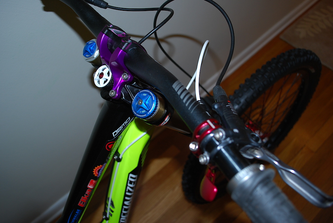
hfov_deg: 61.9
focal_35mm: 30
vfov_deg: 43.7
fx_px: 278
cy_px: 112
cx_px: 166
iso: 200
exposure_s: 1/60
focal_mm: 20
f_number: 3.8
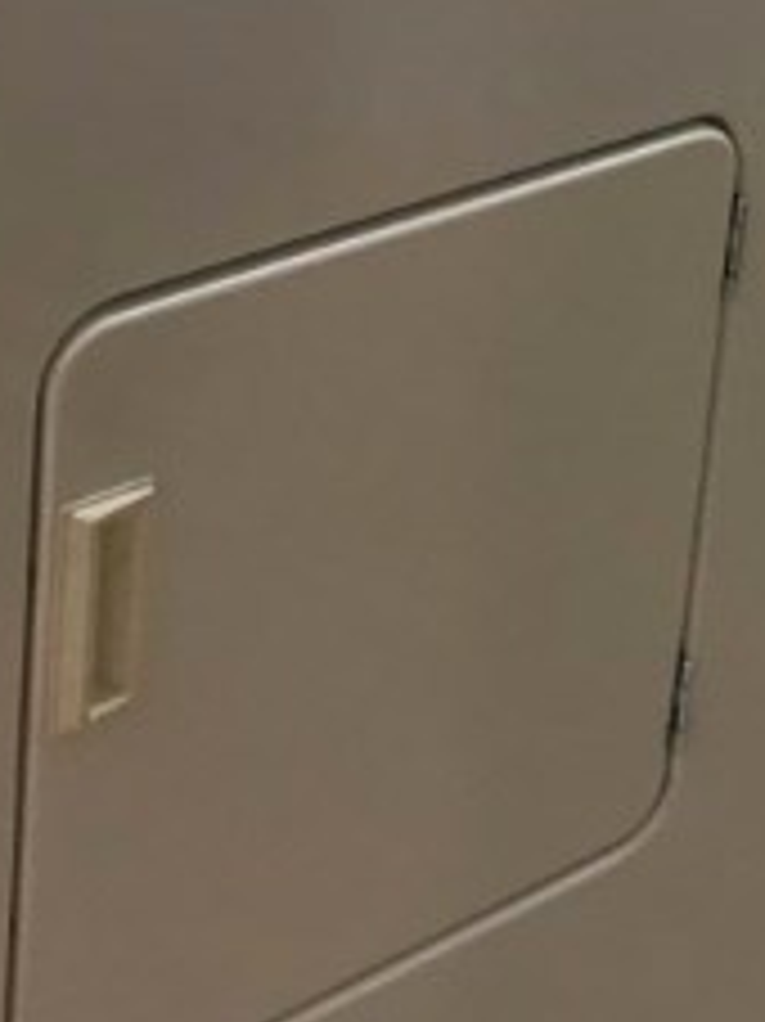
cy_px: -419
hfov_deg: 15.1
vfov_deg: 18.2
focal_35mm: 98
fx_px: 2890
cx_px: 292
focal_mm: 4.15
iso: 64
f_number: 2.2
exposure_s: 1/30
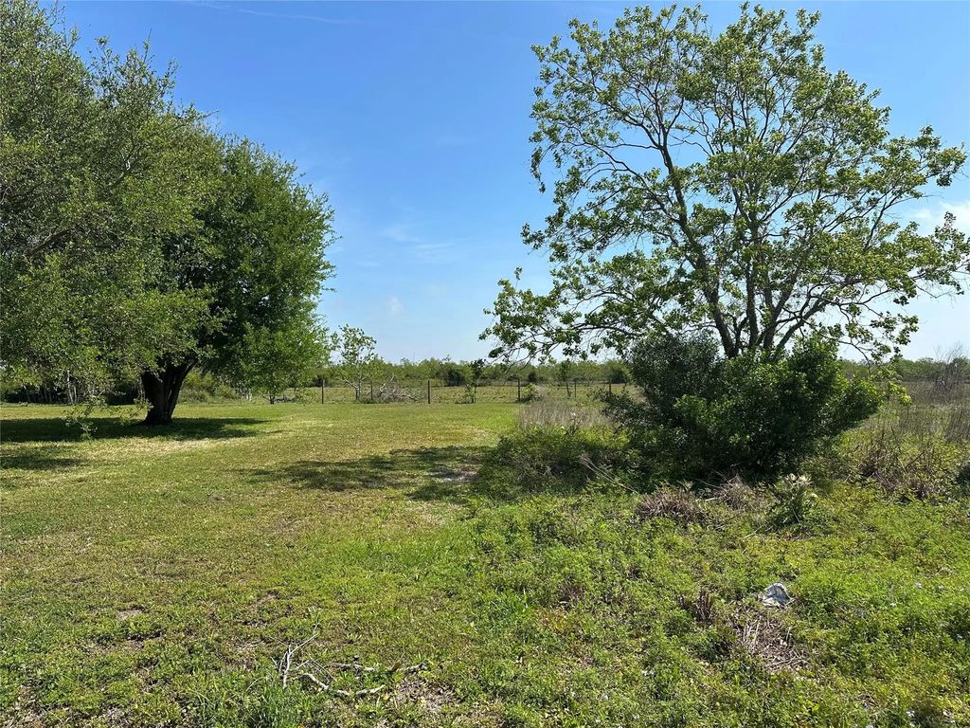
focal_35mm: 24
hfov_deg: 71.6
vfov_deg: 56.8
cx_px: 485
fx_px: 673
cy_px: 364
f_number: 1.78
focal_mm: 6.86
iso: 80
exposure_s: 1/4545
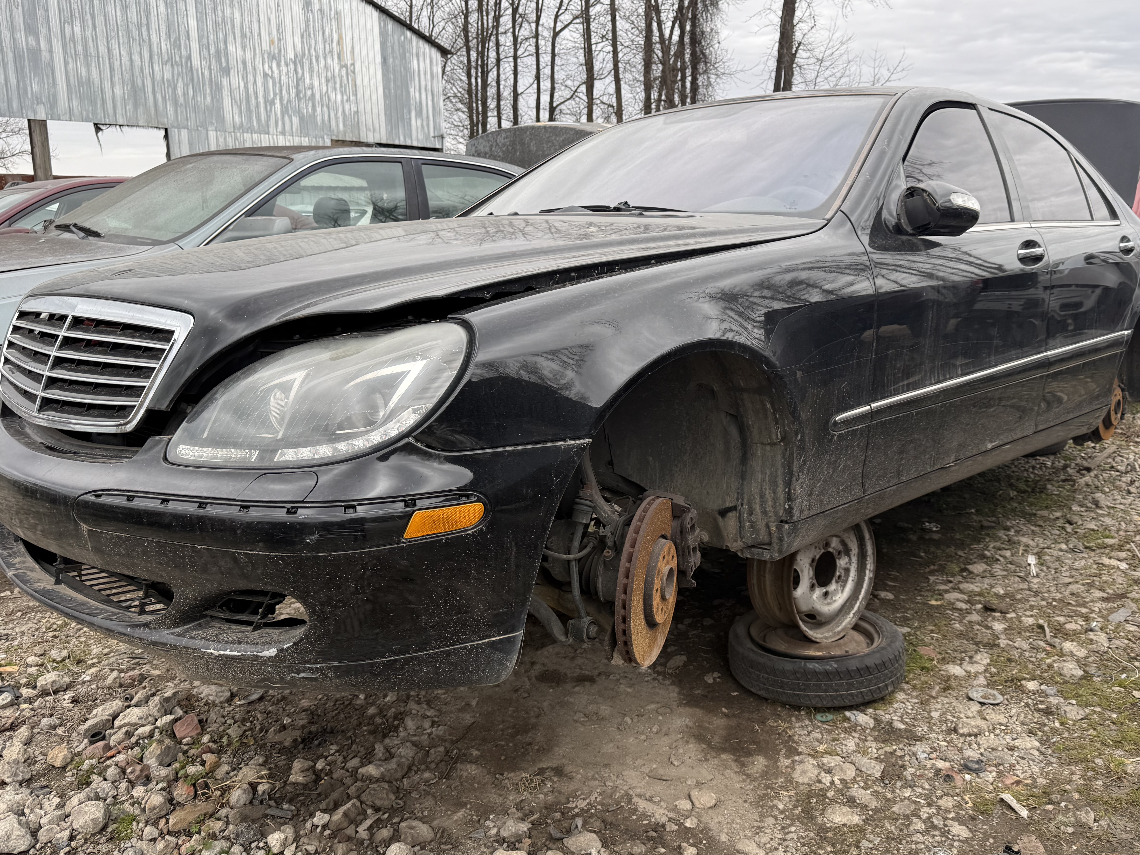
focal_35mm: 29
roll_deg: +2.3
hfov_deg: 61.6
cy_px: 379
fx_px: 955
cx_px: 618
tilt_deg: -9.1
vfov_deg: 48.1
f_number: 1.78
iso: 80
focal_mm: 6.76
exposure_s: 1/318
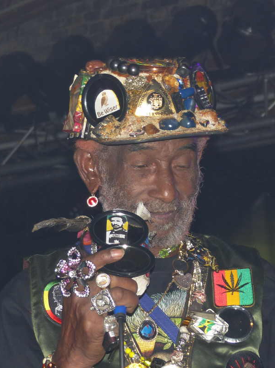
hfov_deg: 12.5
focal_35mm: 118
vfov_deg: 16.7
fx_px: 1251
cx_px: 160
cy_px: 216
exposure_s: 1/160
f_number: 2.8
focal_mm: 16.9
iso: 125
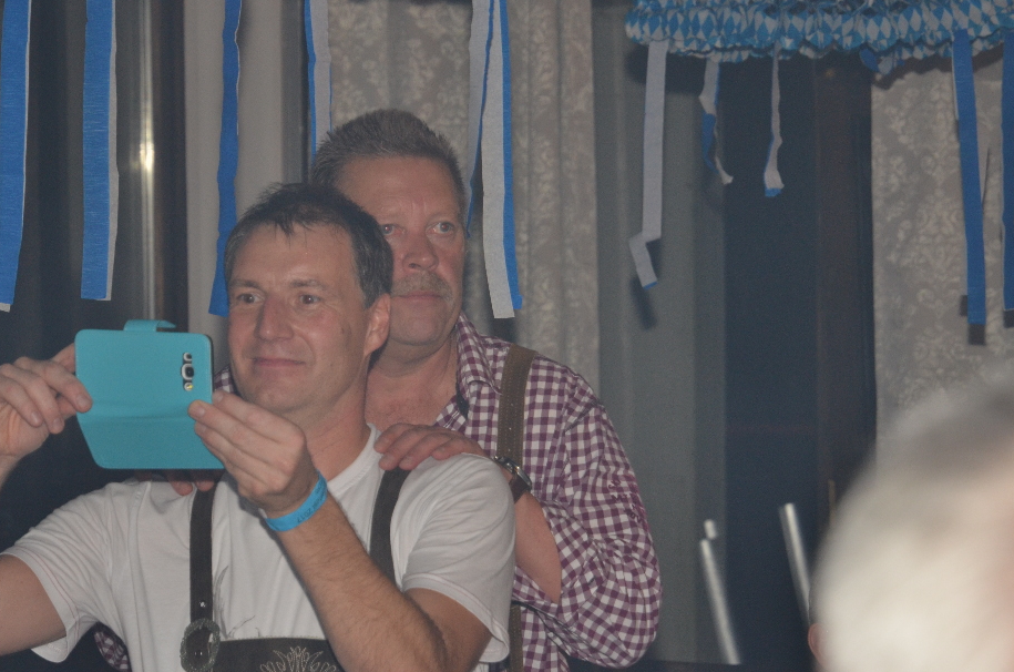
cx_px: 551
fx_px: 4825
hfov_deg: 12.0
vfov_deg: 8.0
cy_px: 376
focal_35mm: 172
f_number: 5.6
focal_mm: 85
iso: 800
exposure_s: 1/60
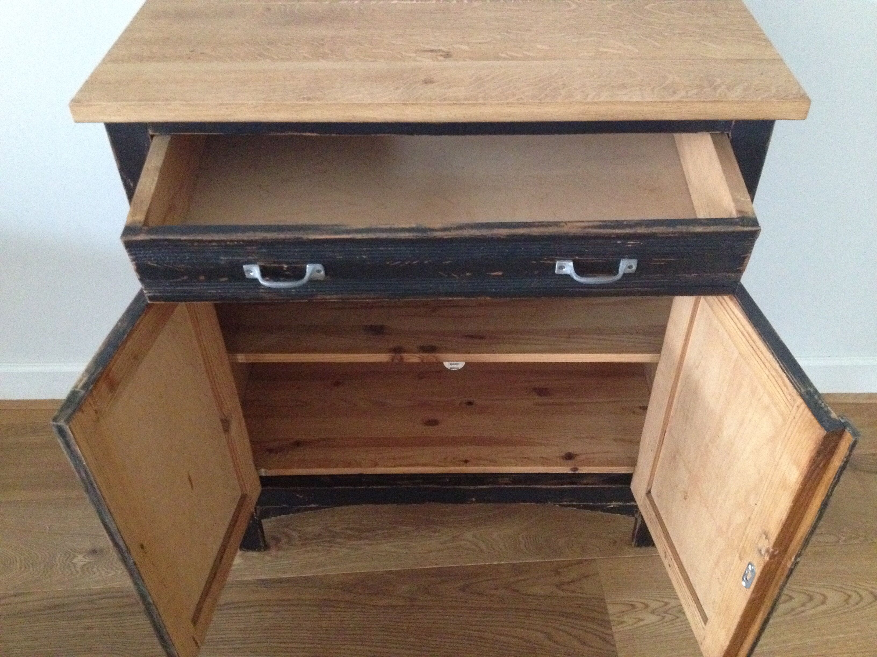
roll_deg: +1.0
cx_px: 438
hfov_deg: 52.6
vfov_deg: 40.7
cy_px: 328
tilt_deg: -41.4
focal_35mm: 35
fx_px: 887
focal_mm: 4.28
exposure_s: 1/15
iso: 800
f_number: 2.4
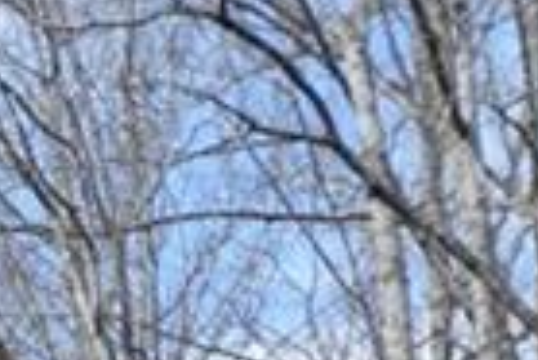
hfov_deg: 6.9
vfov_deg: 4.9
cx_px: -1138
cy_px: 1235
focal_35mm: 265
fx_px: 3964
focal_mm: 24
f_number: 8
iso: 220
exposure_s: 1/250
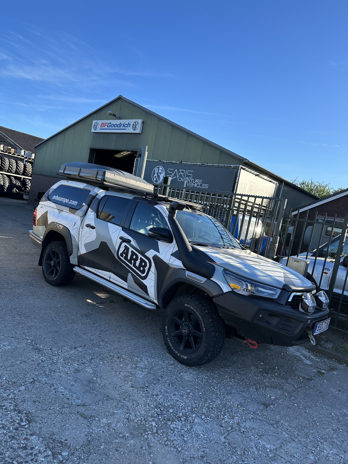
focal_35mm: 24
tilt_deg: -4.2
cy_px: 232
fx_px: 322
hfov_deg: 56.8
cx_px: 174
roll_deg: -11.2
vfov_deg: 71.6
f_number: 1.78
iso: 80
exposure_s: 1/1949
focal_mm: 6.86
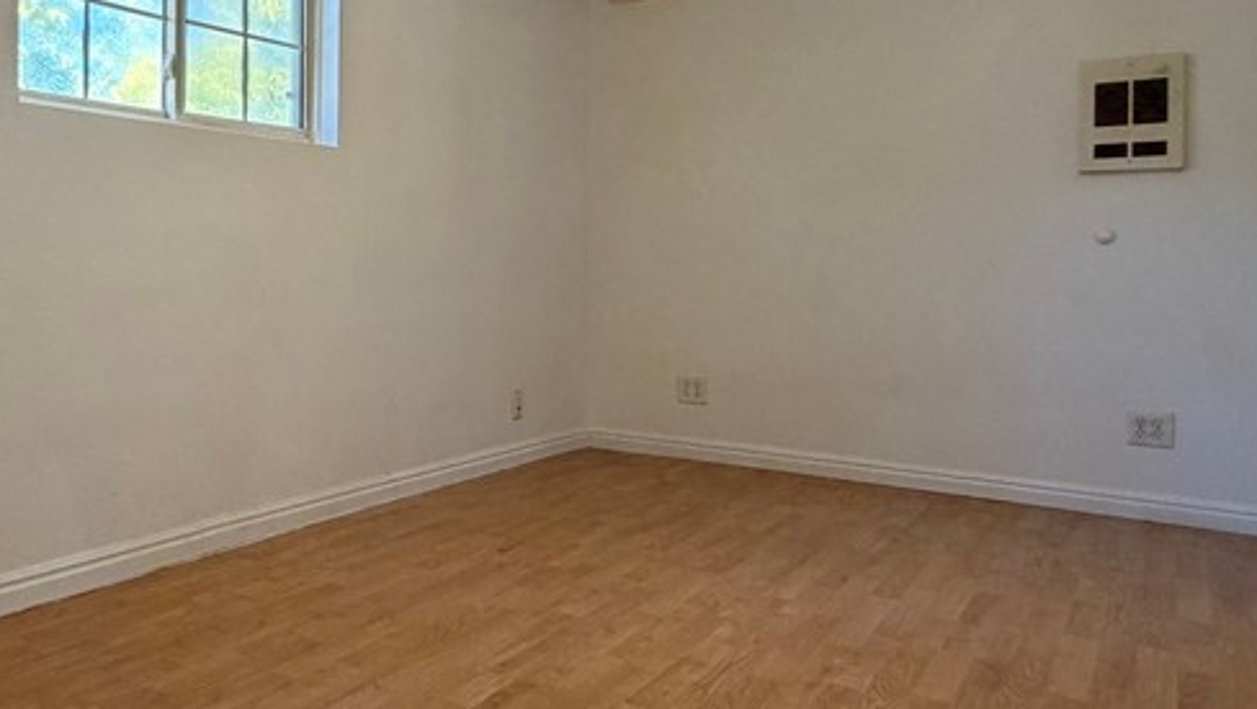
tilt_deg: -0.2
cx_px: 299
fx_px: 1067
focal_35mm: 32
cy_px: 263
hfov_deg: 57.6
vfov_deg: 36.5
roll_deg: -0.8
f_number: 2.2
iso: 320
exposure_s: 1/121
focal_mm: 2.22
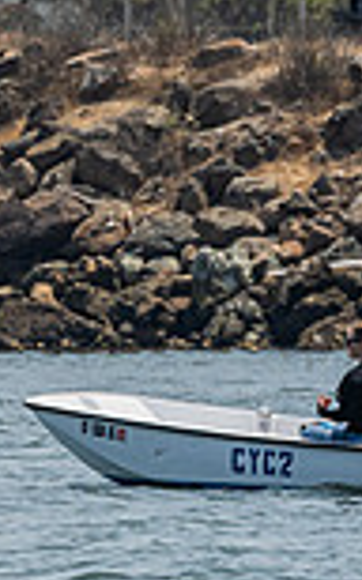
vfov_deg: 2.3
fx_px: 14692
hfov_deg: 1.4
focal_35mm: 929
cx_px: -697
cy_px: 194
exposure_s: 1/1250
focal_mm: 200
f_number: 8
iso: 320
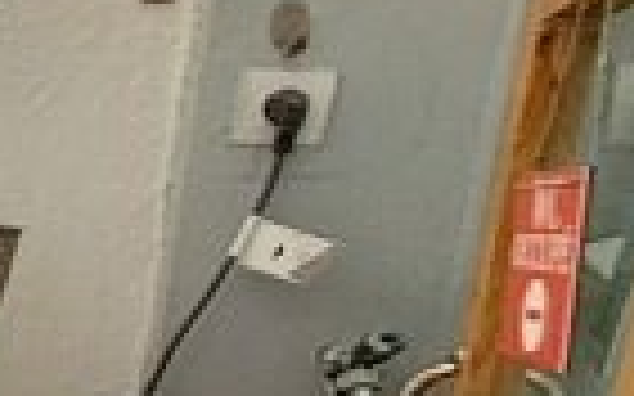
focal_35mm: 78
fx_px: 1347
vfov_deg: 16.3
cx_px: -1129
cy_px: 423
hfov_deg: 12.7
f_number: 2.2
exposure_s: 1/455
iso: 40
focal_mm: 1.42
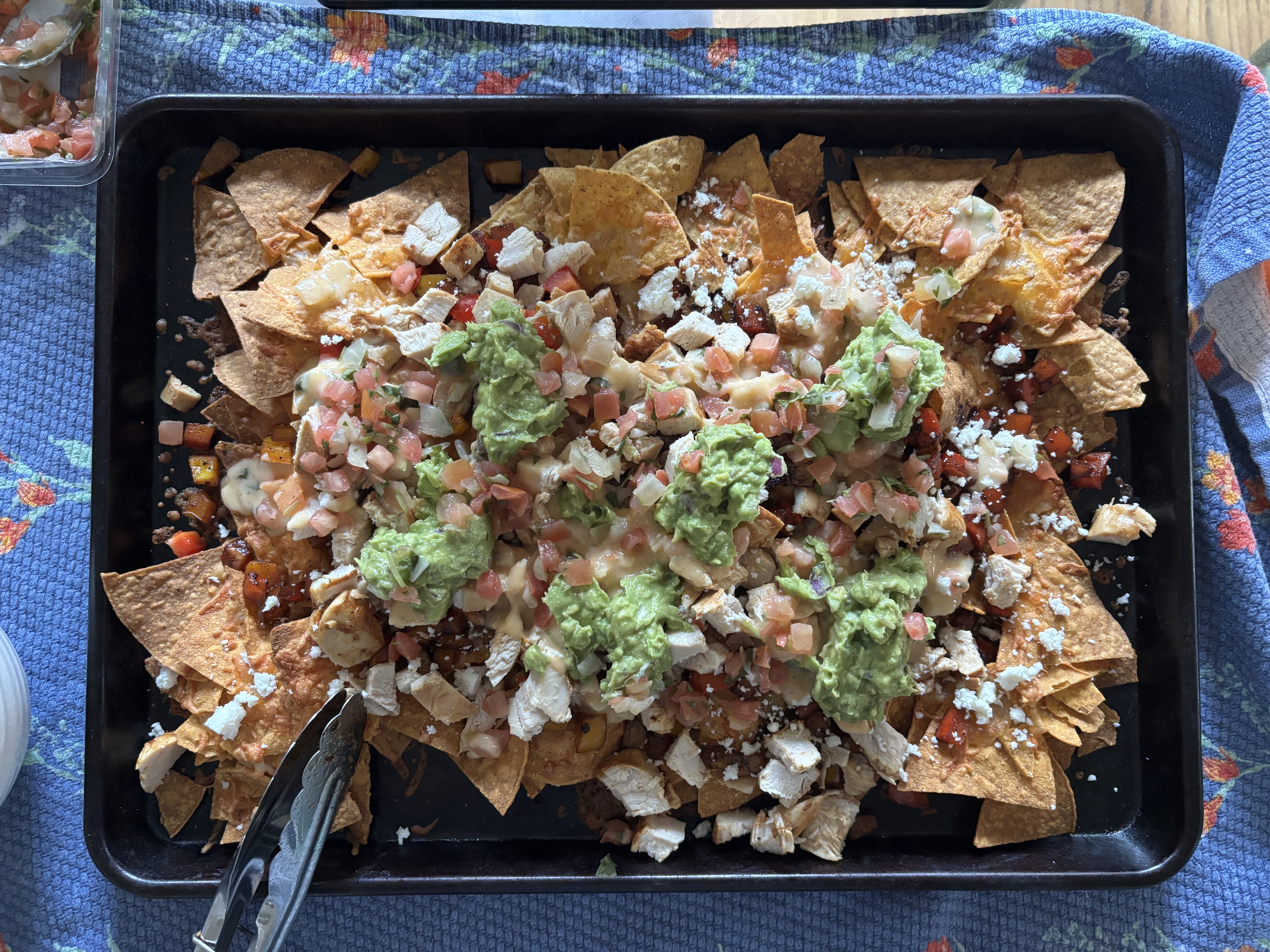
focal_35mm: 26
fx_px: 954
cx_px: 635
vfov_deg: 53.1
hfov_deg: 67.3
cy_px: 476
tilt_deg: -86.9
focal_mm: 5.96
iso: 500
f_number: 1.6
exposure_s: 1/60
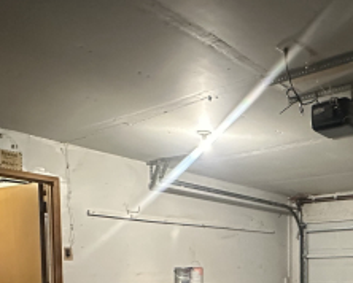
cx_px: 339
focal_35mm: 41
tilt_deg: -2.6
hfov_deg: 40.2
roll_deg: -0.7
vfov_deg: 33.2
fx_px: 429
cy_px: 289
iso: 1250
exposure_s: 1/60
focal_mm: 2.22
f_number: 2.2
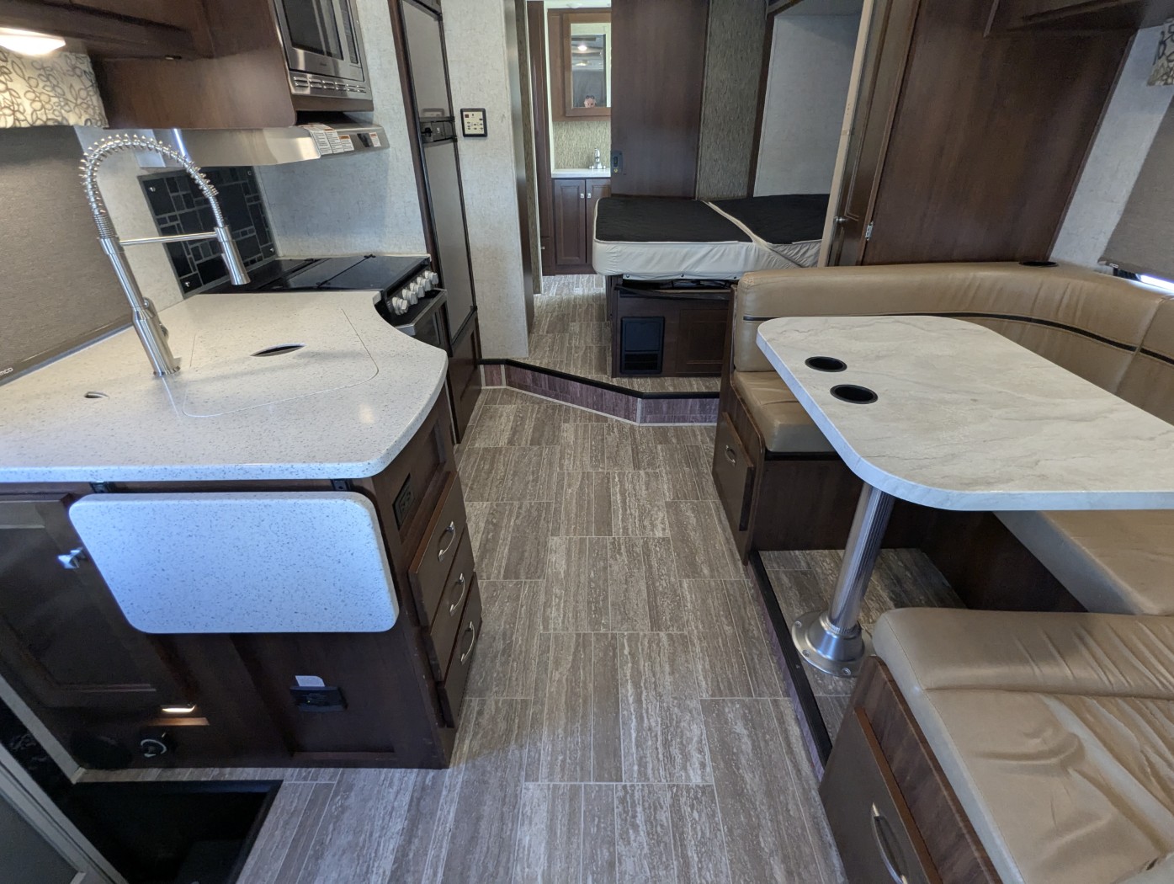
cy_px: 442
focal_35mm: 16
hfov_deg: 94.4
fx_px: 543
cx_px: 587
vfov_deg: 78.2
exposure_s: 1/88.4
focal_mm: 2.35
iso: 308
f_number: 2.2
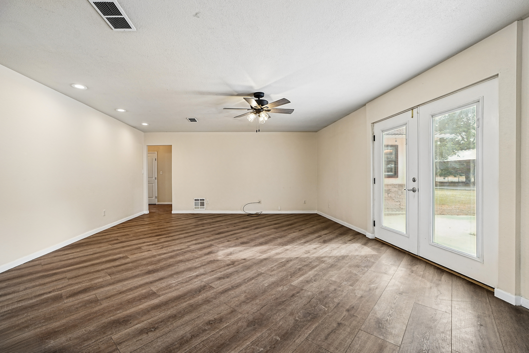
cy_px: 176
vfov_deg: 81.2
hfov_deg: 104.3
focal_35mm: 14
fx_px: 206
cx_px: 264
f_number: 4.5
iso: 320
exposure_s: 1/50
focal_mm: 14
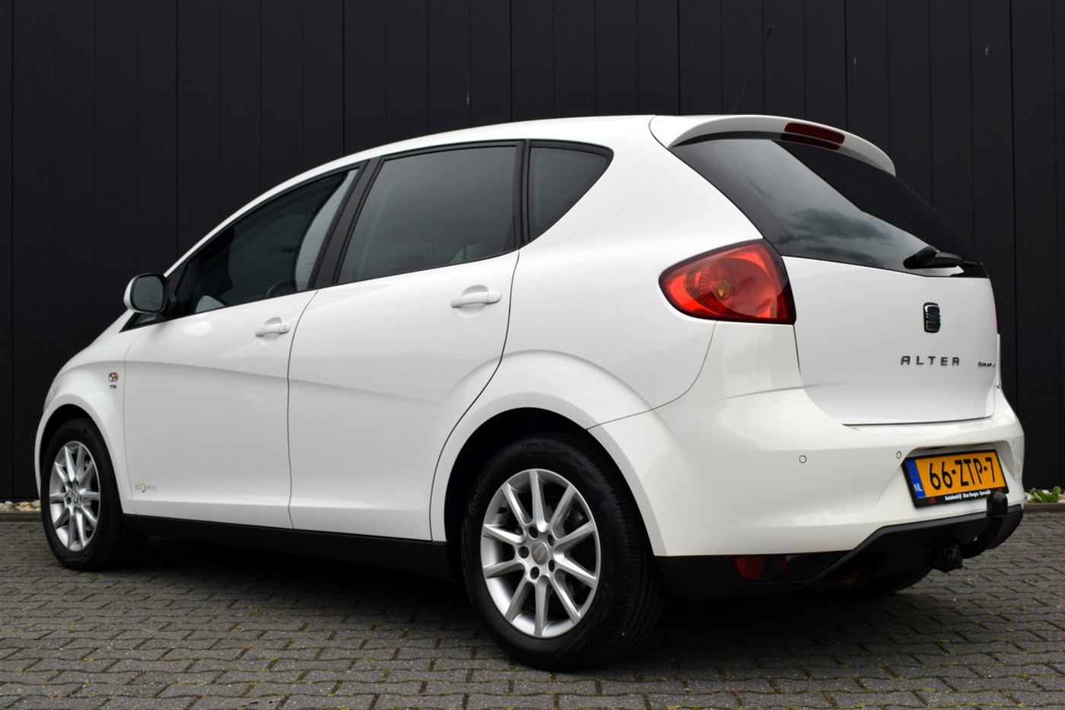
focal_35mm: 45
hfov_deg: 43.6
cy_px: 355
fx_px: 1331
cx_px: 532
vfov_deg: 29.9
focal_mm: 30
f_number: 9
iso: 200
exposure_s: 1/320
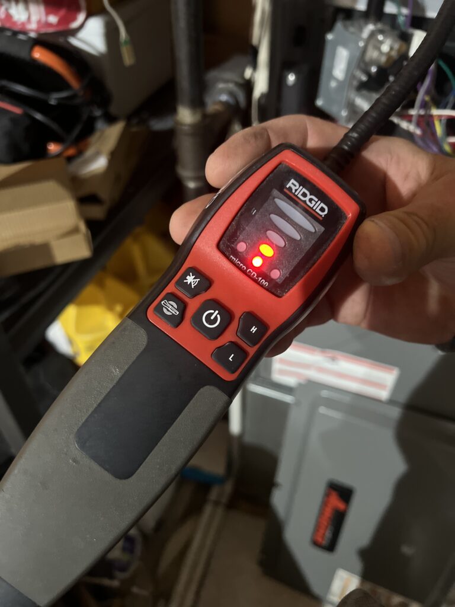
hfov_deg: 53.1
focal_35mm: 26
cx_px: 228
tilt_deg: -45.3
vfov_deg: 67.3
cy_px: 304
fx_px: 456
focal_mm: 5.7
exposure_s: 1/30
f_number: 1.5
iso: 640
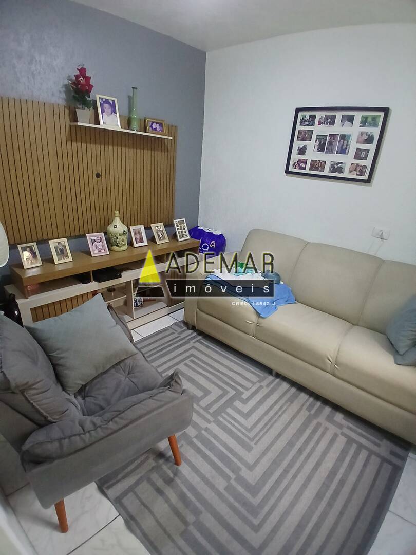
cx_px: 208
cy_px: 278
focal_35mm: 17
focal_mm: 1.4
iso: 400
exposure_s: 1/30
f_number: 2.2
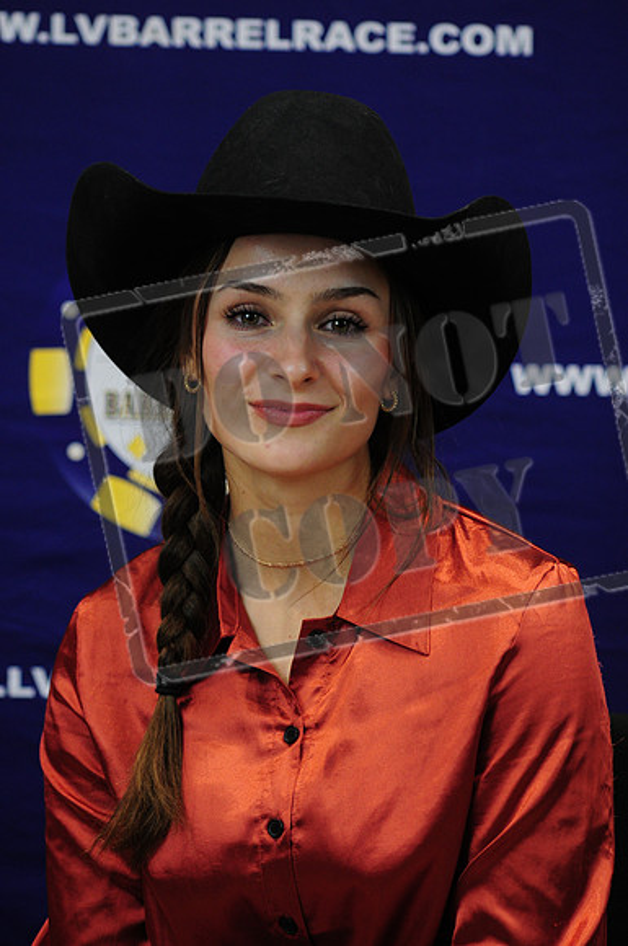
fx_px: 3228
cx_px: 314
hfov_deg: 11.1
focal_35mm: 123
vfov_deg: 16.7
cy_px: 473
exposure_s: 1/125
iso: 640
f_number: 4
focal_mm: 82
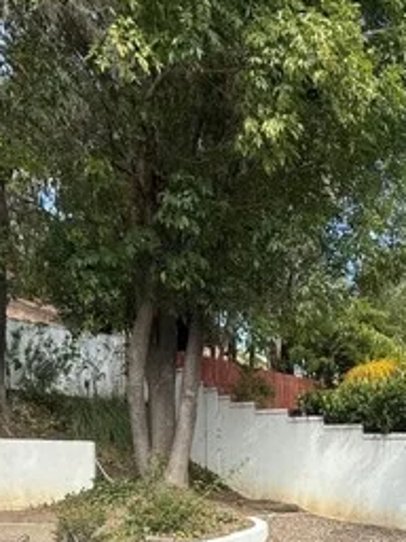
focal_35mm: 35
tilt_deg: -5.7
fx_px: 547
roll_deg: -1.3
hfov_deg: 38.6
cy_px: 529
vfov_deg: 45.3
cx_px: 345
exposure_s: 1/760
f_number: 2.2
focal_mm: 2.22
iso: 50
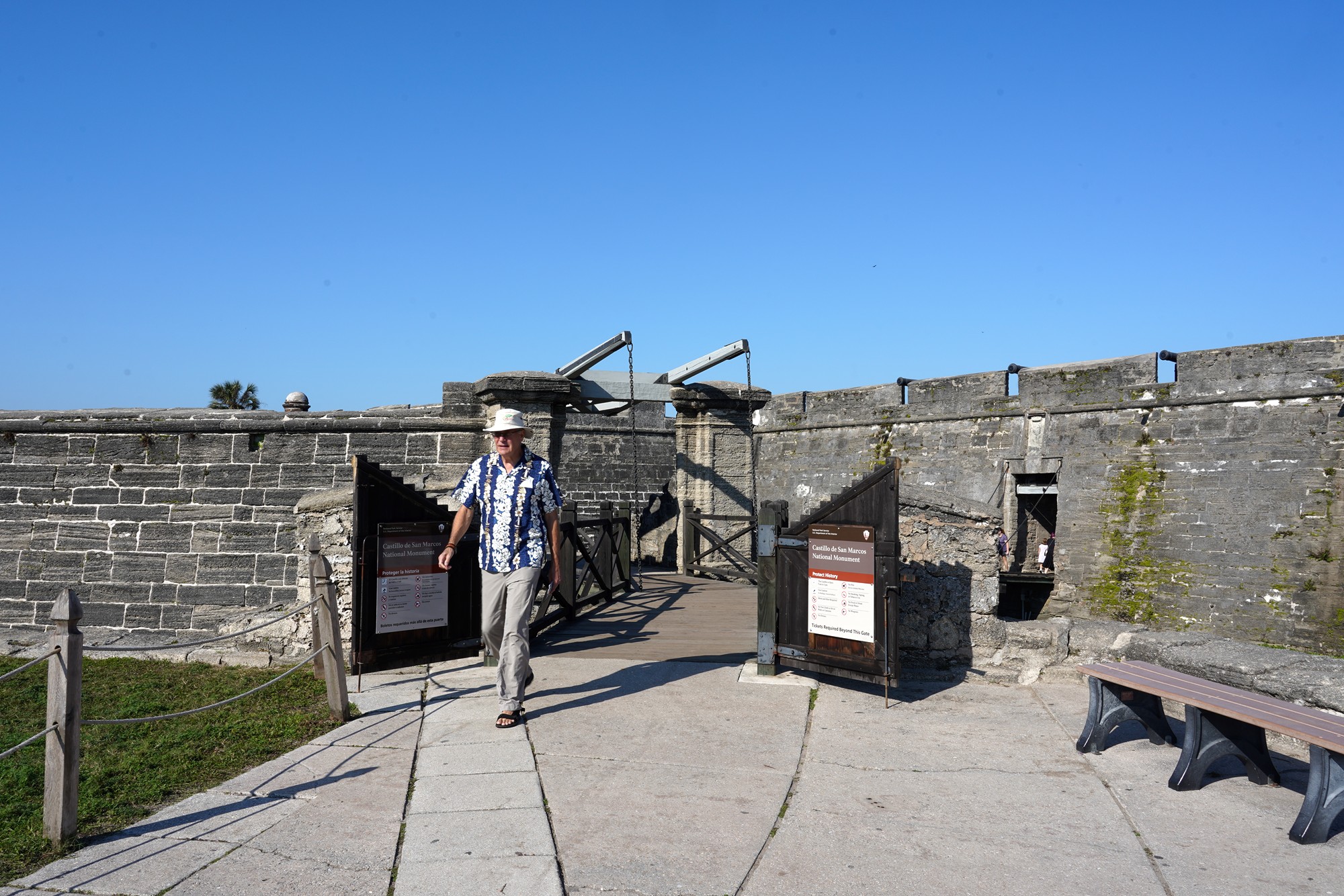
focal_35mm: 29
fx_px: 1083
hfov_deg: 63.7
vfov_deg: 45.0
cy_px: 448
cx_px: 672
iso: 100
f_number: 18
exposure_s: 1/100
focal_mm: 29
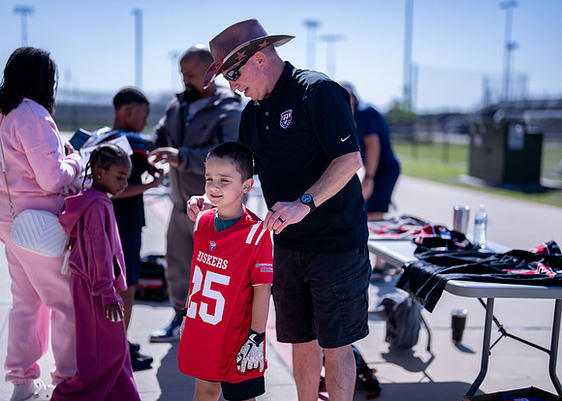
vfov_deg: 27.0
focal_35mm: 52
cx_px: 281
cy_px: 200
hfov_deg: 37.2
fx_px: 836
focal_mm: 50
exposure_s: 1/8000
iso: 100
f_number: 1.2
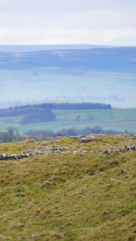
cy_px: 121
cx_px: 19
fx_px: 3147
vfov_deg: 4.4
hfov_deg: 2.5
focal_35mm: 491
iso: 320
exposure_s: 1/400
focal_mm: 207
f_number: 5.6
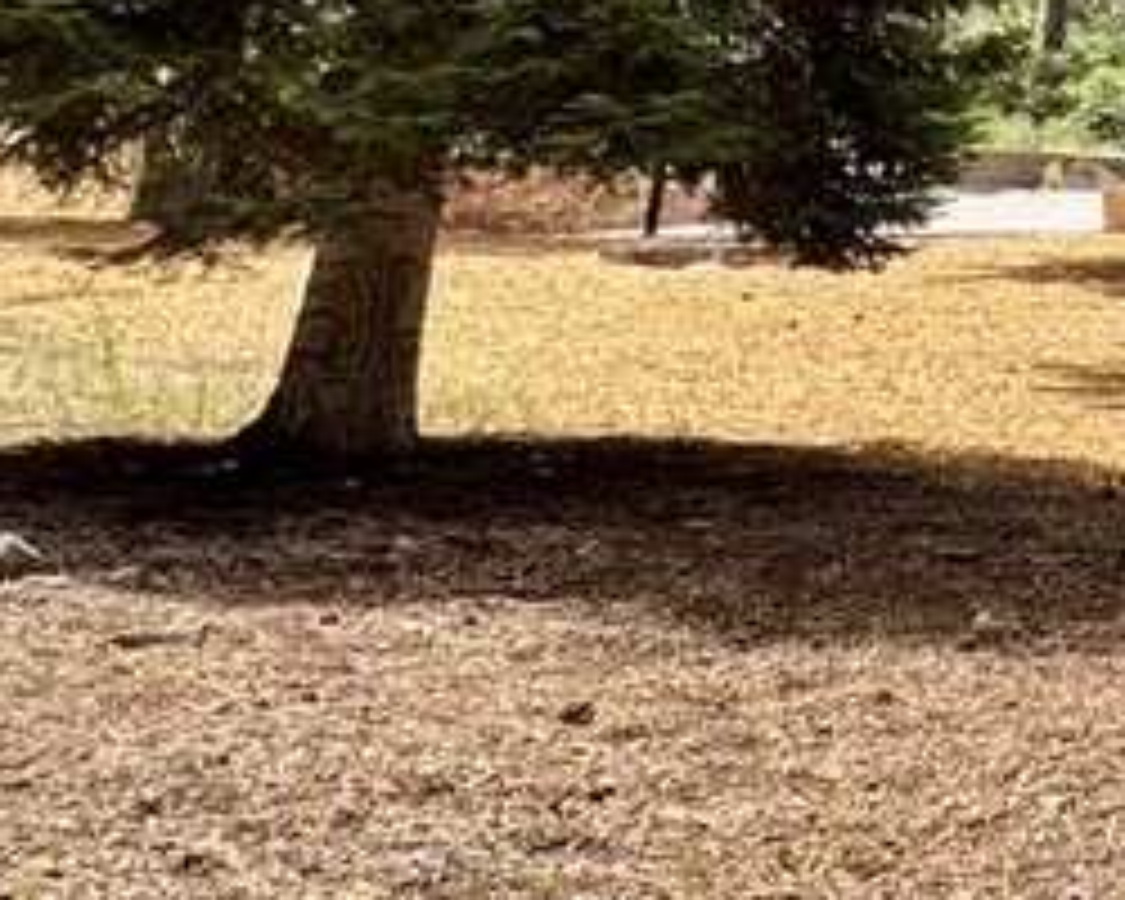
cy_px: -164
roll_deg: +0.7
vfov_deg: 24.7
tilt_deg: +12.2
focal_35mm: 56
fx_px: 1865
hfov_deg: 20.3
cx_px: 2146
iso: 40
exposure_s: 1/324
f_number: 2.2
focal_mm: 2.22
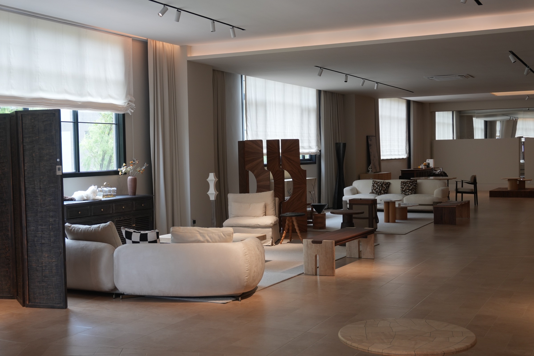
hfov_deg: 42.3
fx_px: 690
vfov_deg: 28.9
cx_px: 267
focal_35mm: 46
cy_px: 178
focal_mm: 31
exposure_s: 1/30
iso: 200
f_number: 6.3
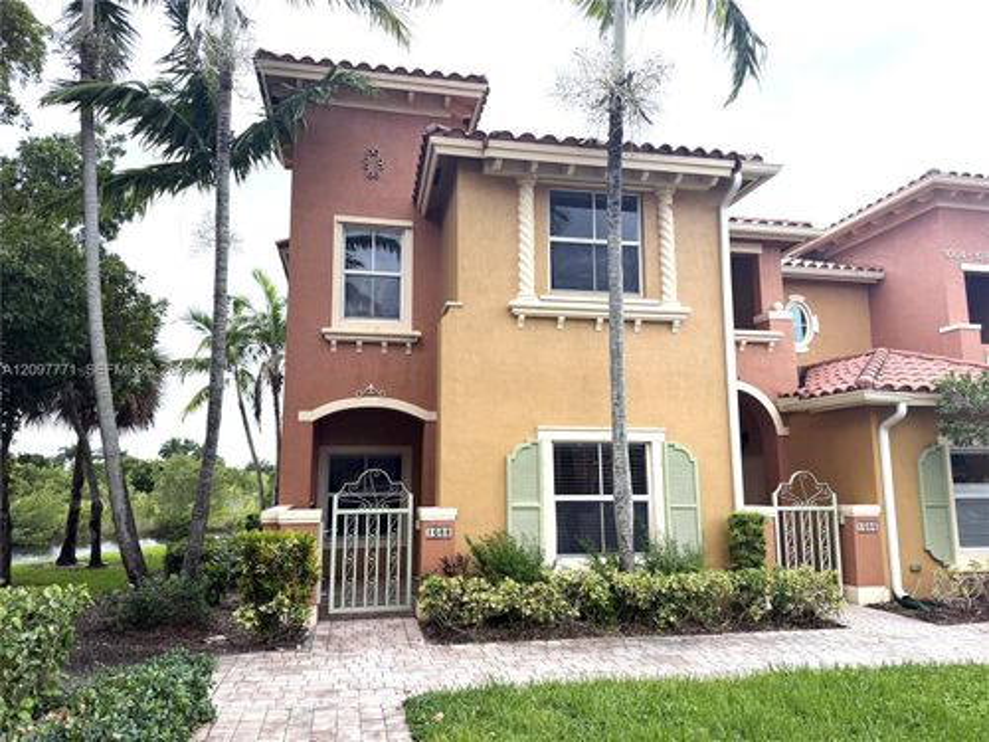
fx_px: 686
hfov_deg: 71.6
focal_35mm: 24
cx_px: 494
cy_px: 371
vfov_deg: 56.8
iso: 100
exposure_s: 1/1812
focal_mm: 6.76
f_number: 1.78
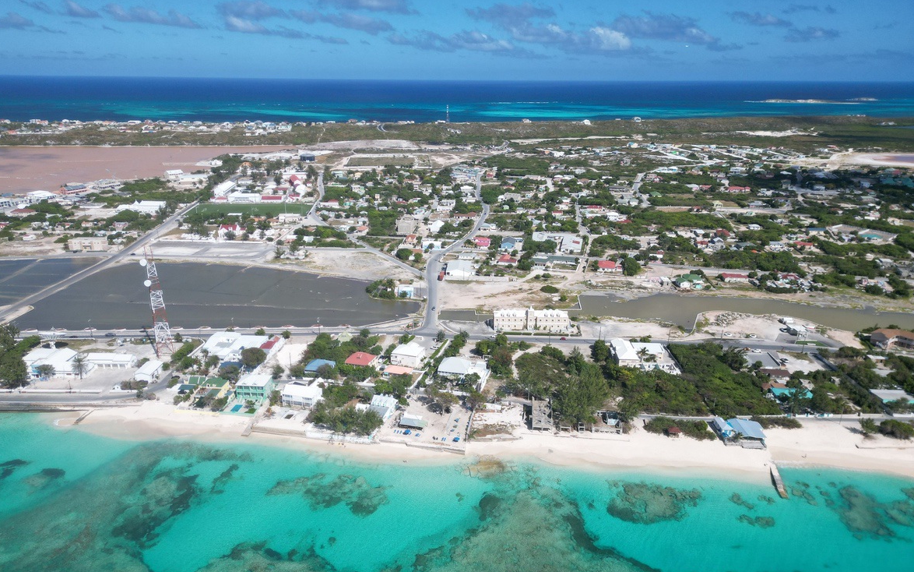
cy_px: 318
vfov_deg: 47.5
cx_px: 448
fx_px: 648
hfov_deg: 70.4
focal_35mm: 26
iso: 140
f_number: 1.7
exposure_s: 1/5000
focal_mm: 6.72
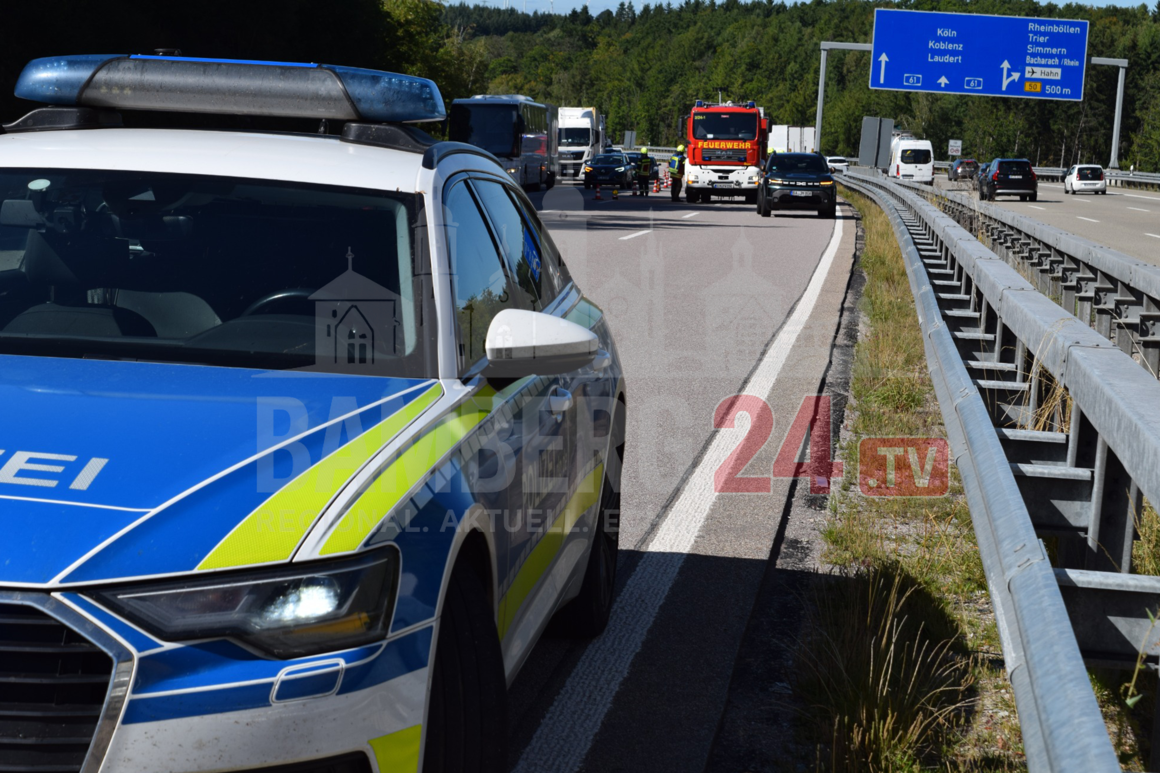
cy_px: 386
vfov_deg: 16.6
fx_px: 2658
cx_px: 580
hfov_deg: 24.6
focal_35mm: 82
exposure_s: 1/25
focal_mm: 55
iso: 3200
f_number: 5.6
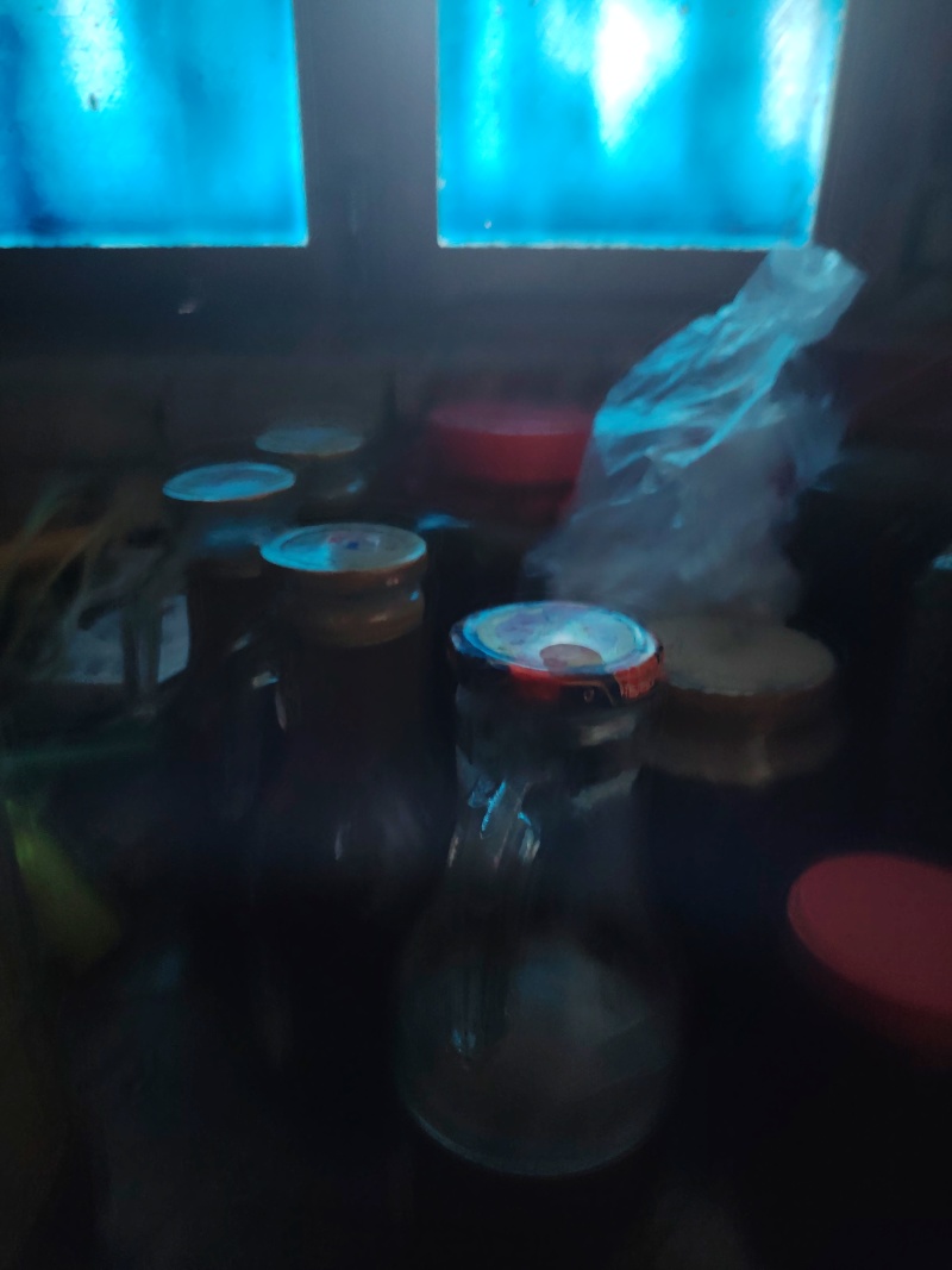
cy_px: 635
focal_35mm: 24
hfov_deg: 56.8
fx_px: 880
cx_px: 476
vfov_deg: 71.6
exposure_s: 1/24
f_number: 1.75
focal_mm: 5.25
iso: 2034
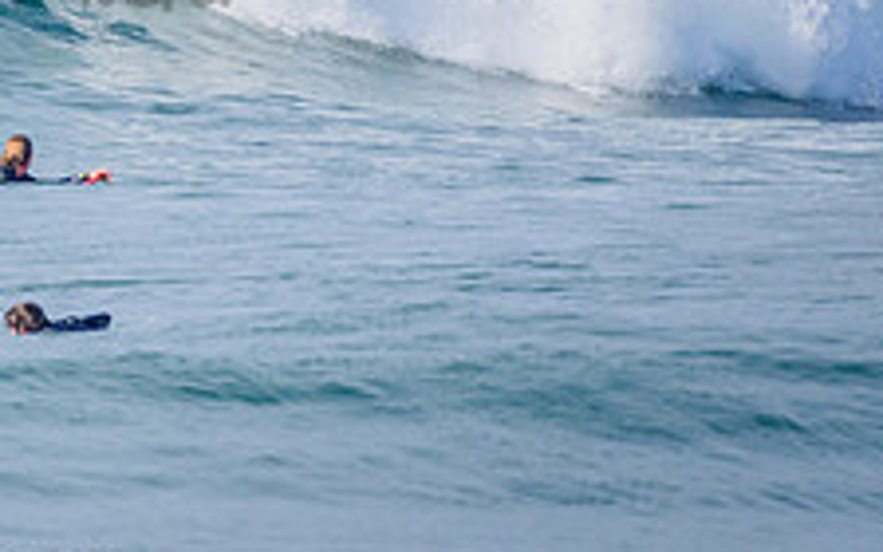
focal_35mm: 1977
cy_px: -85
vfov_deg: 0.7
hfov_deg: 1.1
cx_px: -185
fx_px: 47576
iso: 360
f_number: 5.6
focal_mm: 500
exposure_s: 1/2000
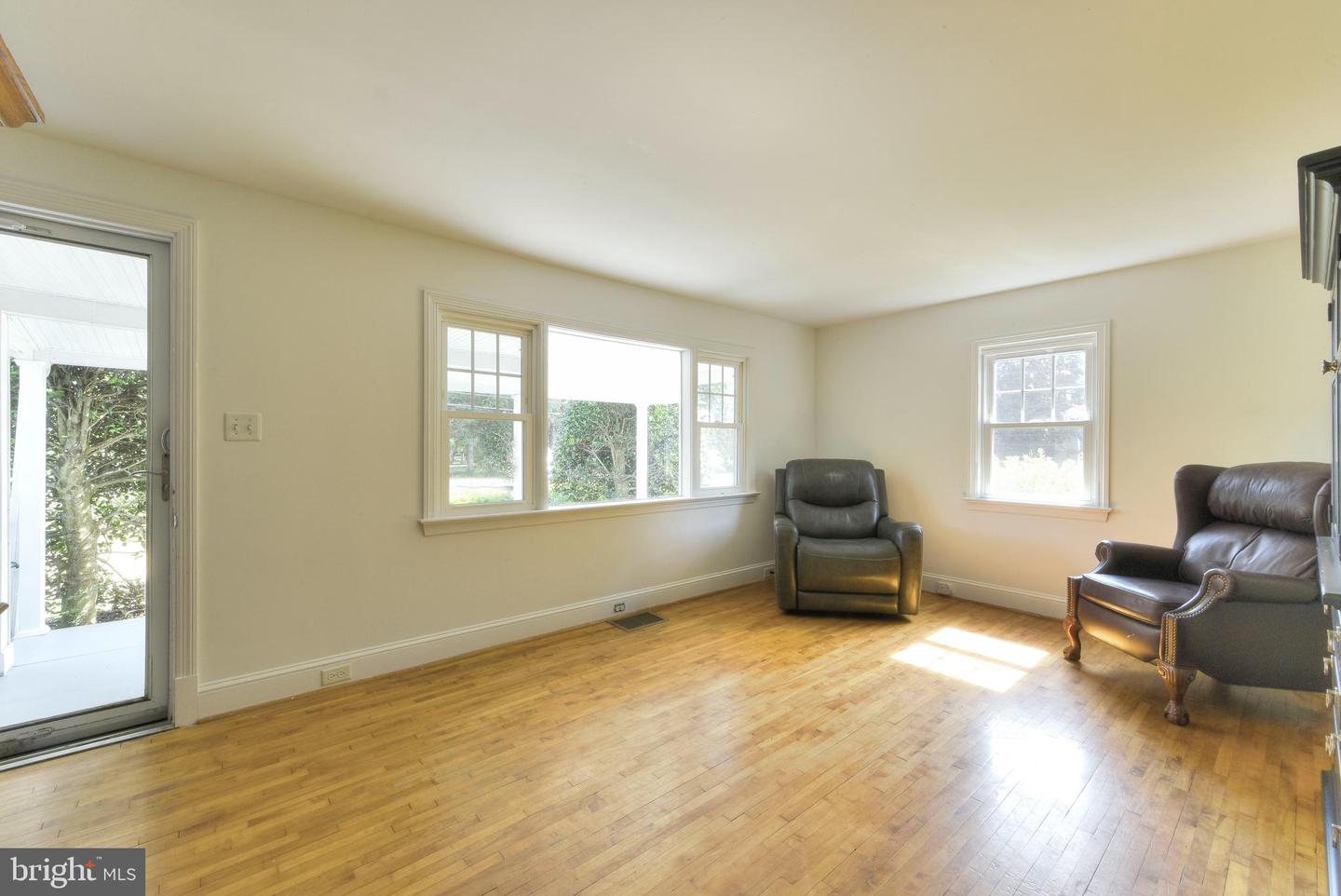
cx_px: 670
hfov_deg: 104.2
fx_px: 522
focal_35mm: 14
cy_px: 448
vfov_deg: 81.3
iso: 200
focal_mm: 14
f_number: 22
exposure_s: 1/3.33
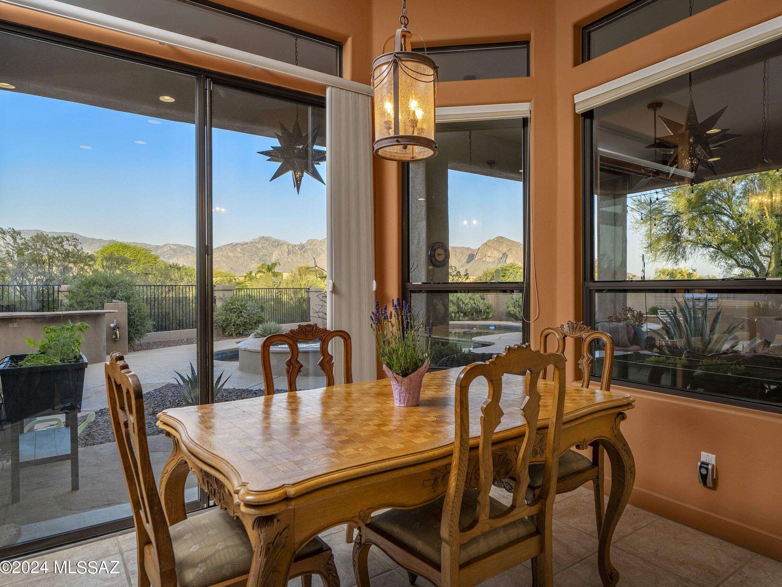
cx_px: 447
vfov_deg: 63.4
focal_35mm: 21
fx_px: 474
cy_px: 295
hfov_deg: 78.5
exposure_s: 1/80
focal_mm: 19
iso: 200
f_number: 6.3
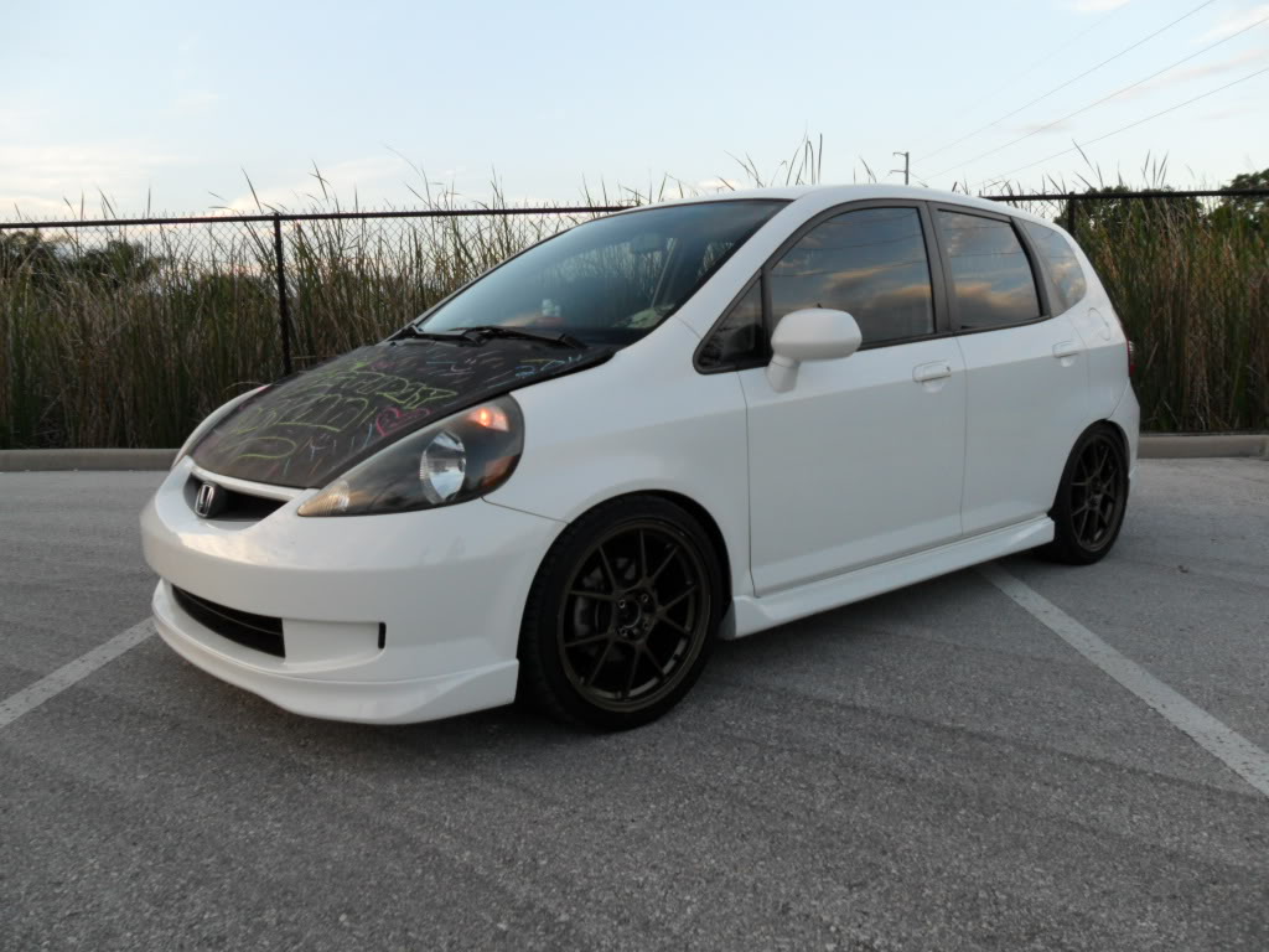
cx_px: 634
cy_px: 476
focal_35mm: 27
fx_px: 990
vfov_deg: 51.4
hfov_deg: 65.3
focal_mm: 4.9
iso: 100
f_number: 3.5
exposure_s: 1/90
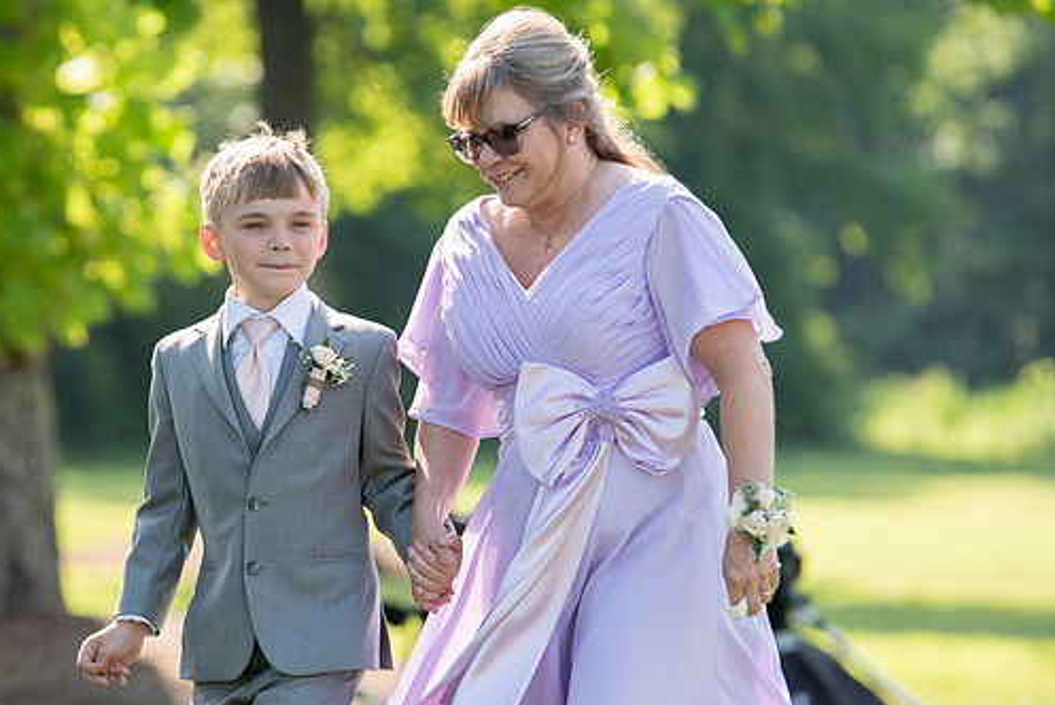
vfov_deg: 4.7
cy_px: 407
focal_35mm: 294
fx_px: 8620
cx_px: 339
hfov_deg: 7.0
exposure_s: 1/250
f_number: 4
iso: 100
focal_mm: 200
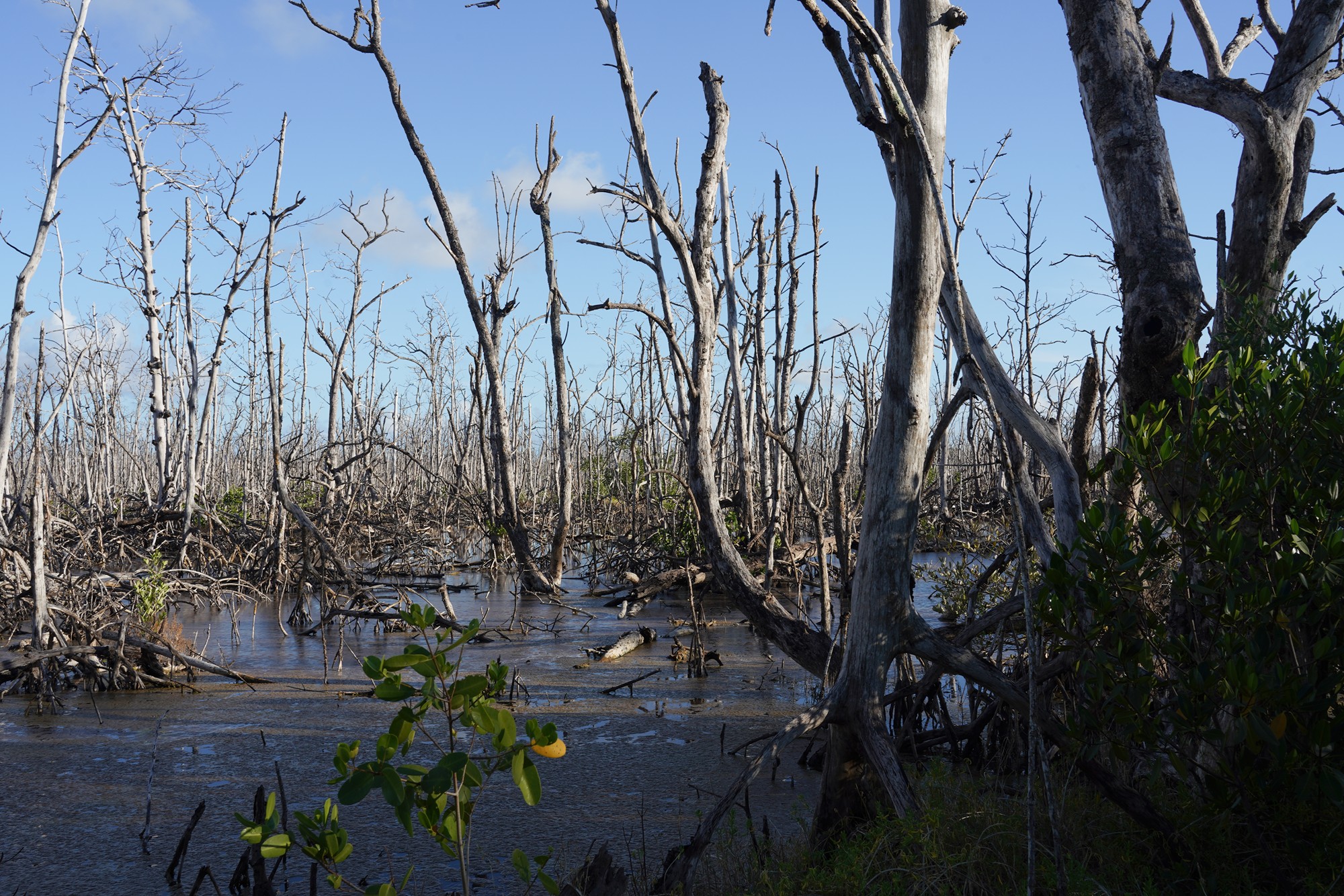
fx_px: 1307
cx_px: 672
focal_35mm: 35
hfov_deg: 54.4
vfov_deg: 37.9
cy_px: 448
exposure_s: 1/100
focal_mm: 35
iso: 100
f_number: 14
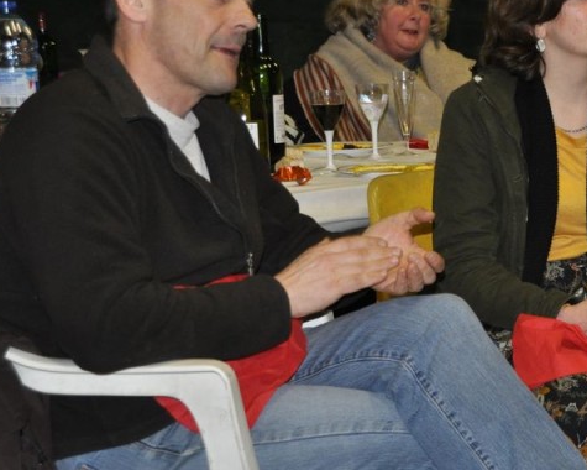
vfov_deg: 14.9
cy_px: 277
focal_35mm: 103
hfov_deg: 18.1
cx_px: 615
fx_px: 1789
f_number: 4.5
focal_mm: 34
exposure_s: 1/60
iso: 800
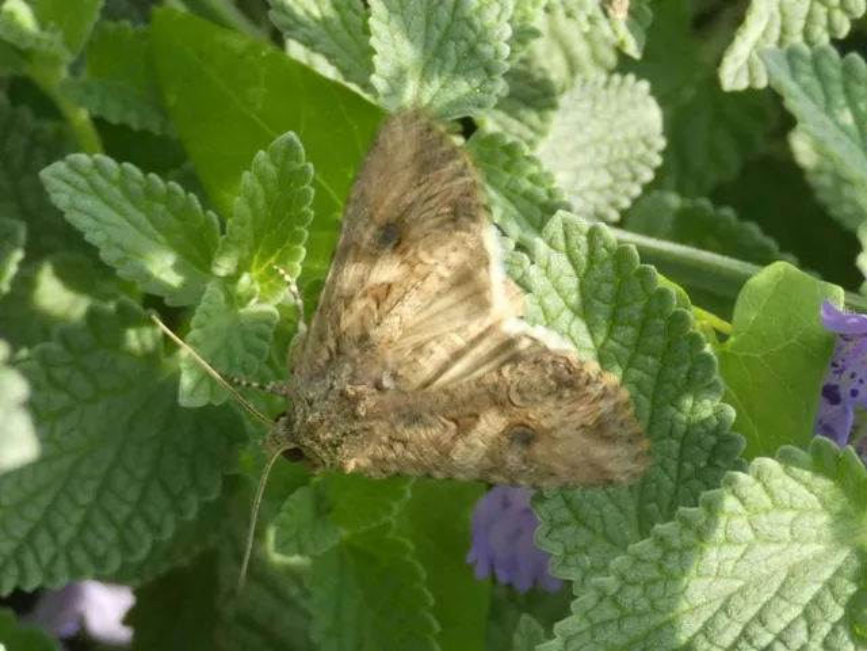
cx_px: 434
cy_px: 326
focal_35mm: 85
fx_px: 2129
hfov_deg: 23.0
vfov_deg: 17.4
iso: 125
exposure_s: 1/80
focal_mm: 15.2
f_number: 4.6
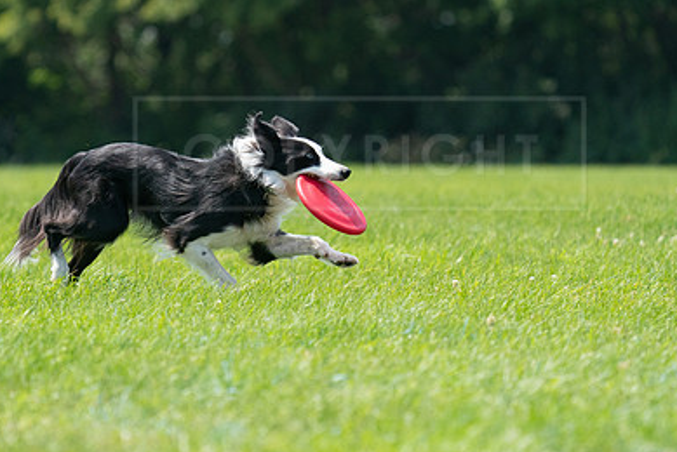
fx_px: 8581
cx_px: 299
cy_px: 183
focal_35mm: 456
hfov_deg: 4.5
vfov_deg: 3.0
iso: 1600
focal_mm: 306
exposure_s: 1/4000
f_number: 6.3
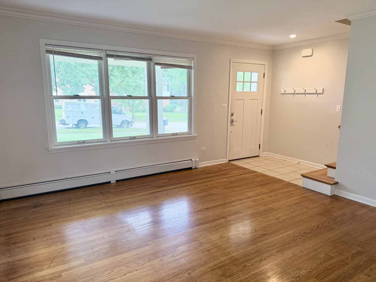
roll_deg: +0.3
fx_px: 261
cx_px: 188
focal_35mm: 24
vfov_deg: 56.8
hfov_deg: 71.6
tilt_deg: -10.3
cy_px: 141
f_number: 1.78
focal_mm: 6.76
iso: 160
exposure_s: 1/120
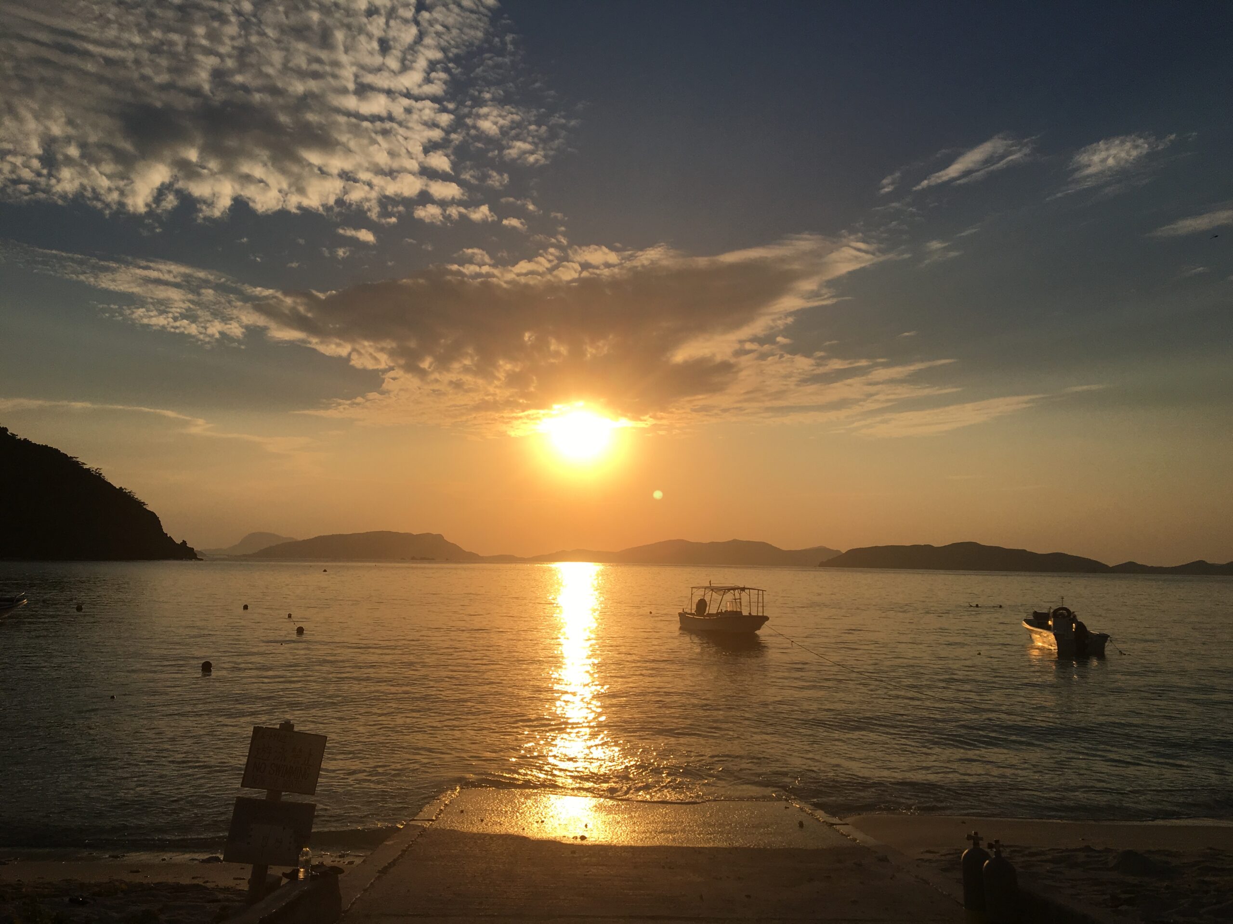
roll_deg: -1.4
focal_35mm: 29
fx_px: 1033
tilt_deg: +4.2
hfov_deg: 61.7
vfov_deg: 48.2
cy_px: 462
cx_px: 616
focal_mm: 4.15
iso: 25
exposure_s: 1/5917
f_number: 2.2
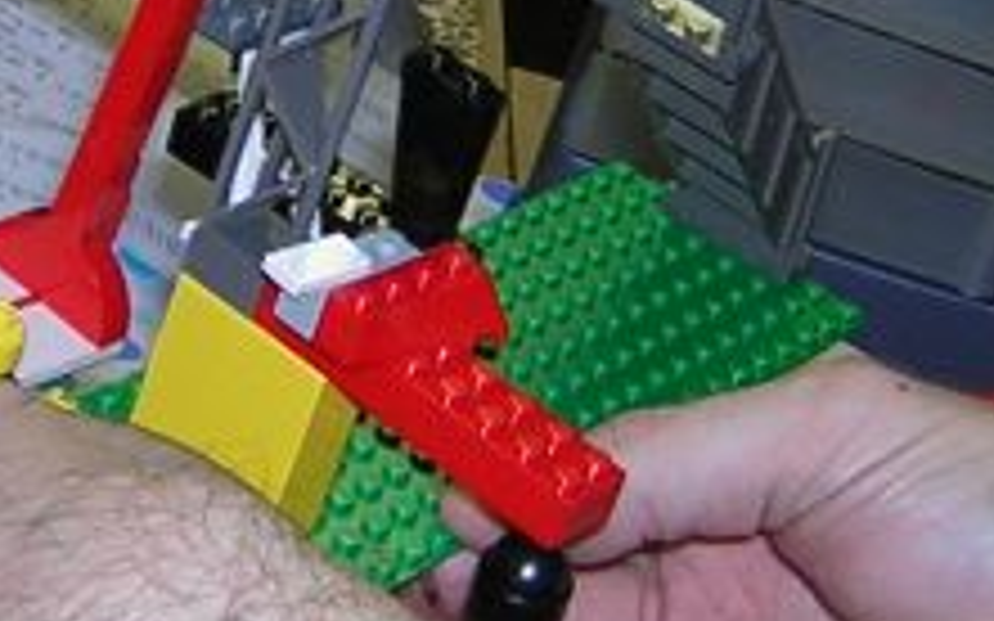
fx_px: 3737
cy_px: -94
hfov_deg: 15.1
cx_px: 238
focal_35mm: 138
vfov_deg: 9.4
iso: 100
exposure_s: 1/60.1
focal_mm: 4.7
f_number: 2.6
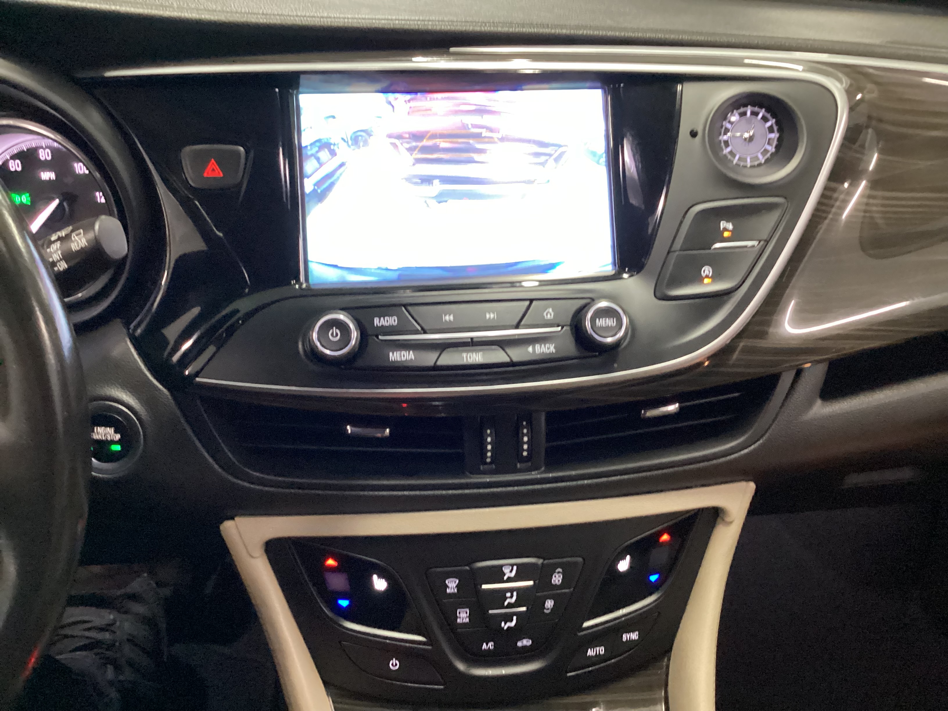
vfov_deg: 45.4
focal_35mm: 31
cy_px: 356
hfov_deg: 58.4
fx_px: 849
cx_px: 474
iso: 500
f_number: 2.4
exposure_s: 1/30
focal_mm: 3.3
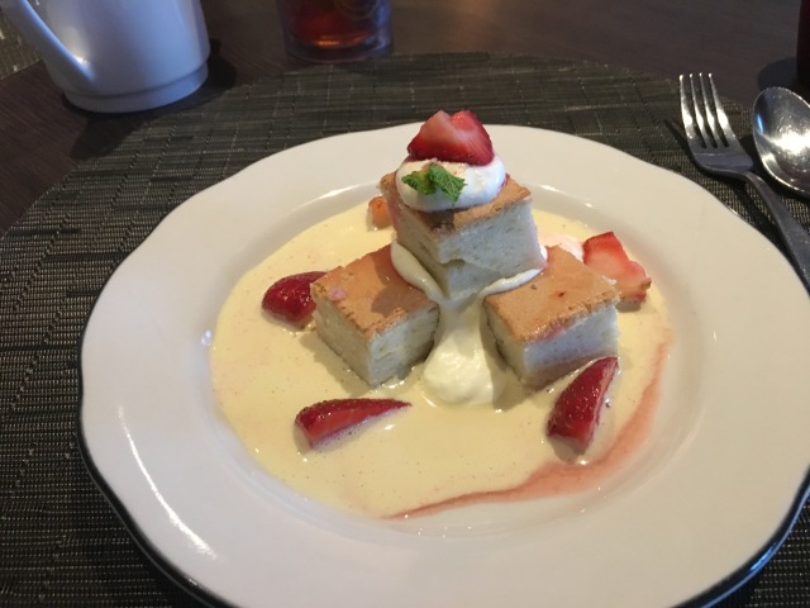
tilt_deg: -42.9
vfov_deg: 48.2
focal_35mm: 29
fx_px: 679
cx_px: 405
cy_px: 304
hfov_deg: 61.7
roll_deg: +3.4
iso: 400
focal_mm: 4.15
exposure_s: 1/15
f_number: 2.2
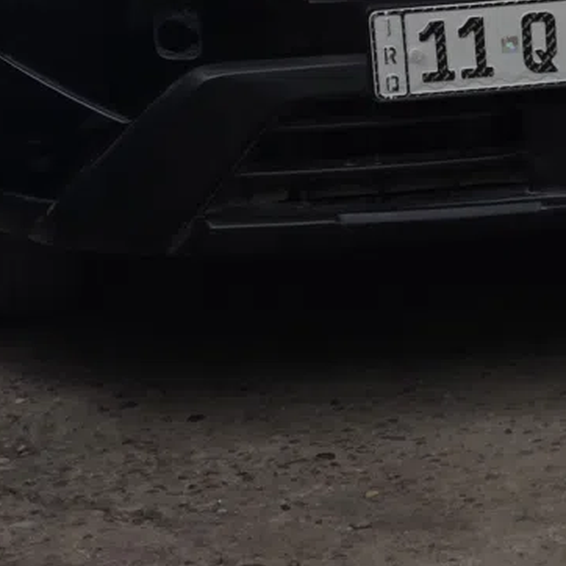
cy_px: -324
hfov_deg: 7.6
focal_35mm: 230
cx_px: 553
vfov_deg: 7.5
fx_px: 4255
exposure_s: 1/100
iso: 50
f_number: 2.4
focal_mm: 7.9
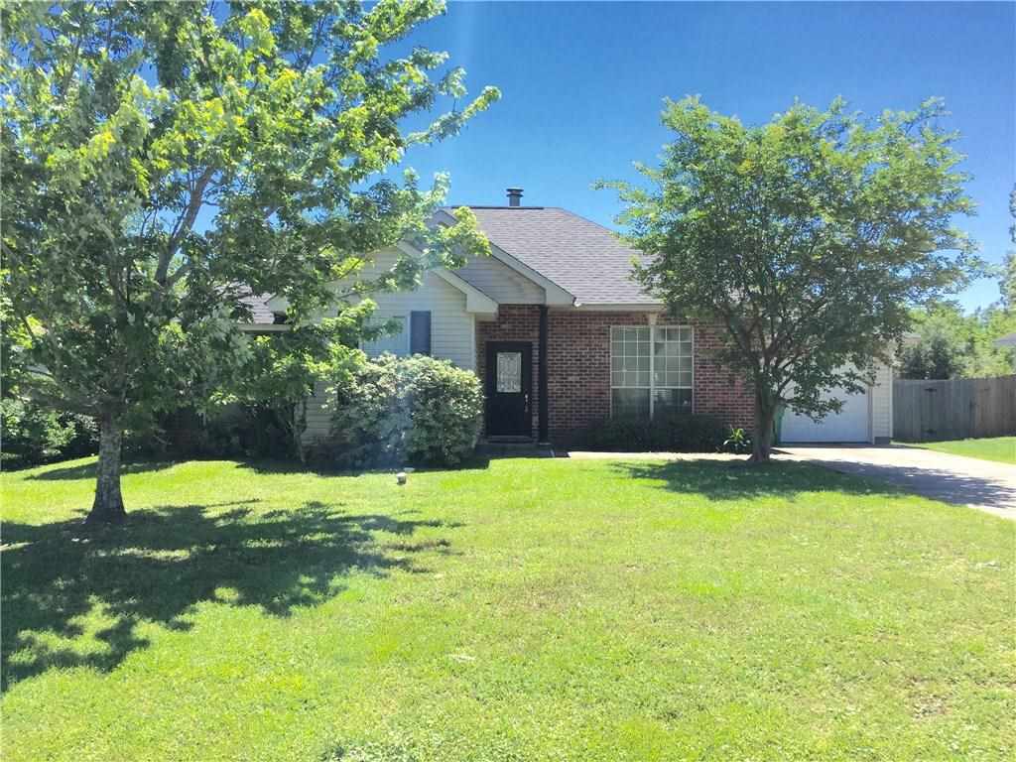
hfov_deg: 61.7
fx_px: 851
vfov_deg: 48.2
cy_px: 381
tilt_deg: -0.2
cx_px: 508
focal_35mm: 29
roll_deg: -1.2
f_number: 2.2
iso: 32
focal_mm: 4.15
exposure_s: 1/1412
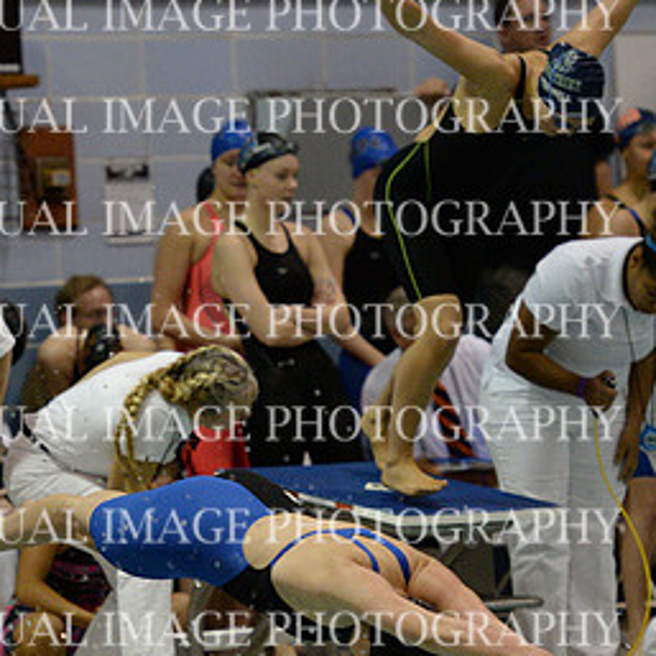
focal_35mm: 259
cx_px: 253
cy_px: 475
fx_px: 5553
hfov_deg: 6.8
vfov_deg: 6.8
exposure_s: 1/800
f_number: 2.8
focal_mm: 135
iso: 6400
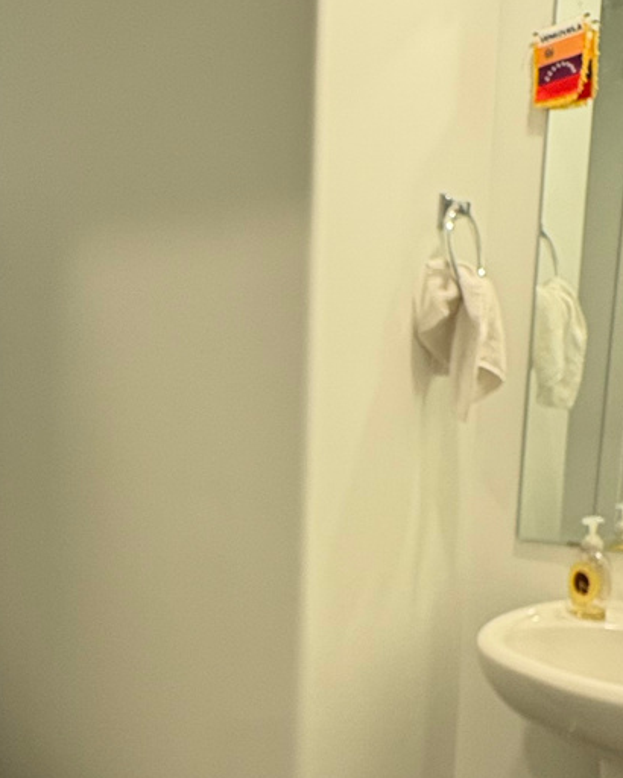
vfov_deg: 44.2
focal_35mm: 41
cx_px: 166
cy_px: 515
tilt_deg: -10.7
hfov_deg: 35.8
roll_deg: -0.2
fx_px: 944
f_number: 2.2
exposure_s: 1/60
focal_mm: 2.22
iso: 250
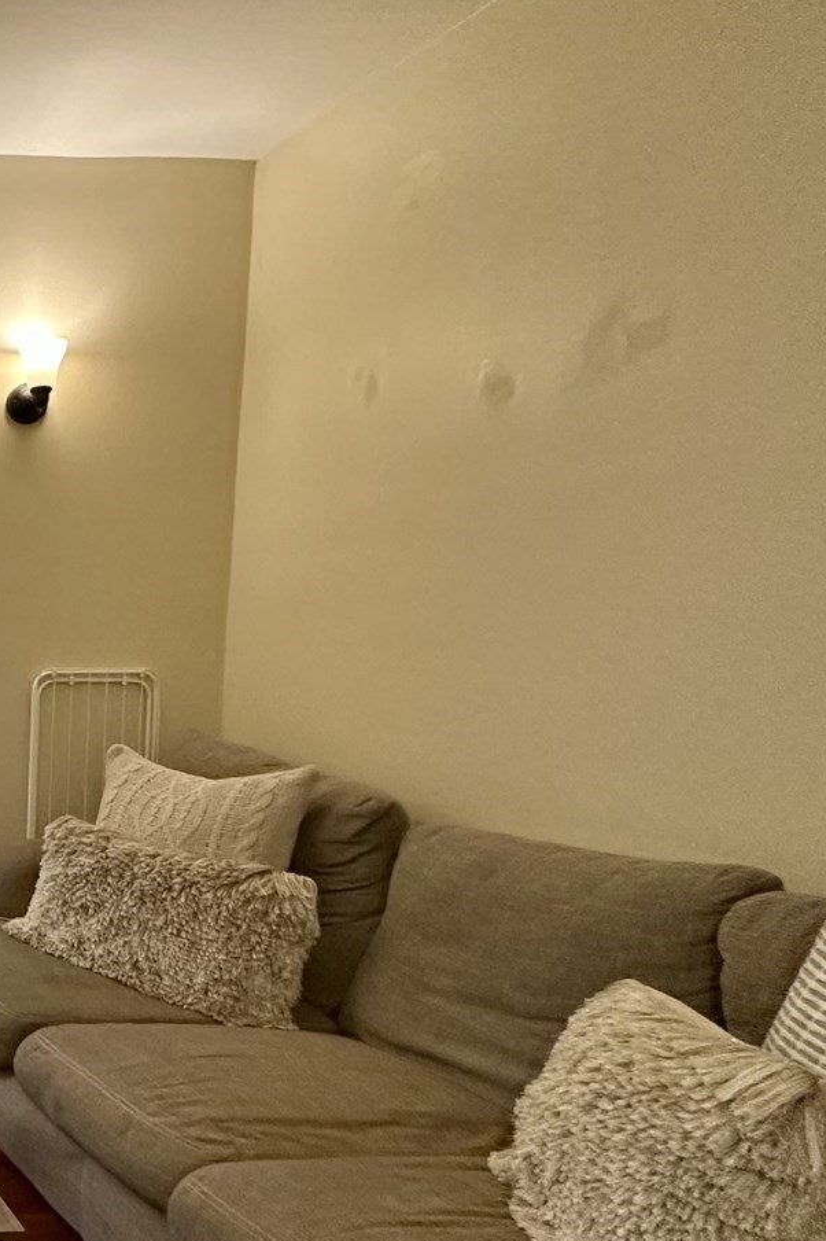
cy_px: 756
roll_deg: +0.0
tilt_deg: -6.9
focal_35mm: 33
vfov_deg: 56.7
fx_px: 1137
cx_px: -379
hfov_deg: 28.2
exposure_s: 1/120
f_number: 2.2
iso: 250
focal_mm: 2.22
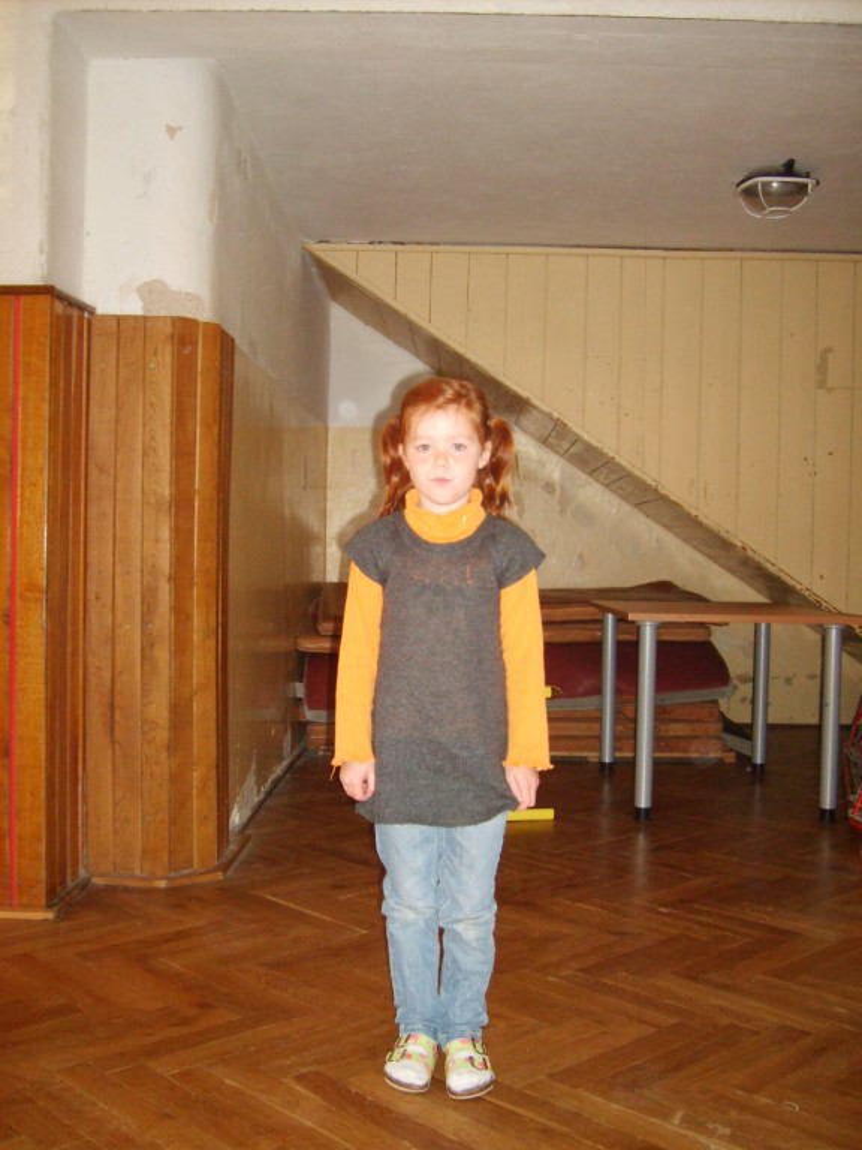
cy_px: 575
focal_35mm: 35
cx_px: 431
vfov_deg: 52.6
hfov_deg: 40.7
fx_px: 1162
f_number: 2.8
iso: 200
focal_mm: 5.8
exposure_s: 1/45
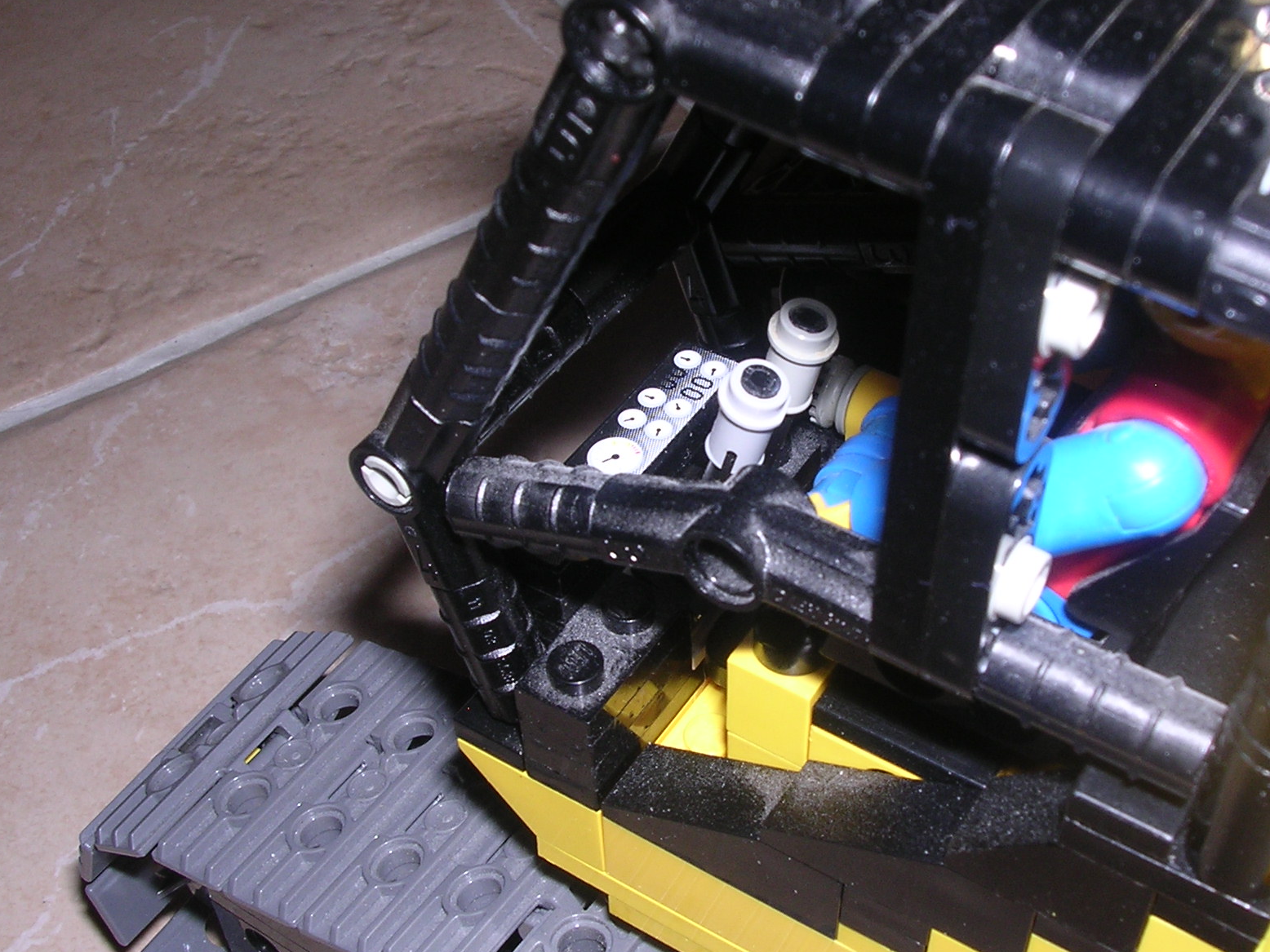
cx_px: 761
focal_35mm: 50
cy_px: 440
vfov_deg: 29.1
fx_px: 1834
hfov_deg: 38.0
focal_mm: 5.8
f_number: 5.6
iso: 100
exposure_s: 1/60.1
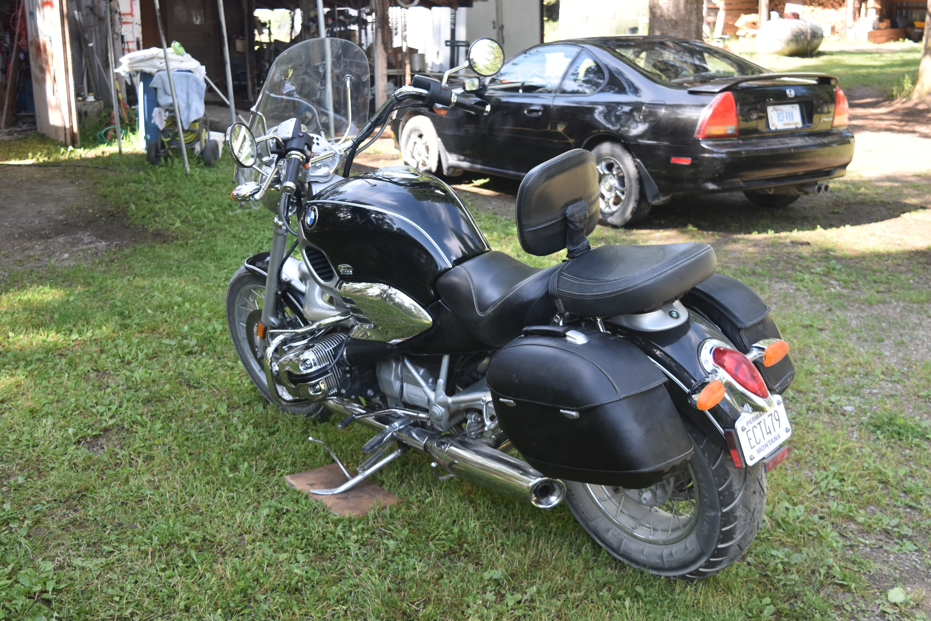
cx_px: 466
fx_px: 1086
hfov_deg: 46.4
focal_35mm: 42
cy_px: 310
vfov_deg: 31.9
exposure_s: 1/250
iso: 500
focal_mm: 28
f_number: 5.6
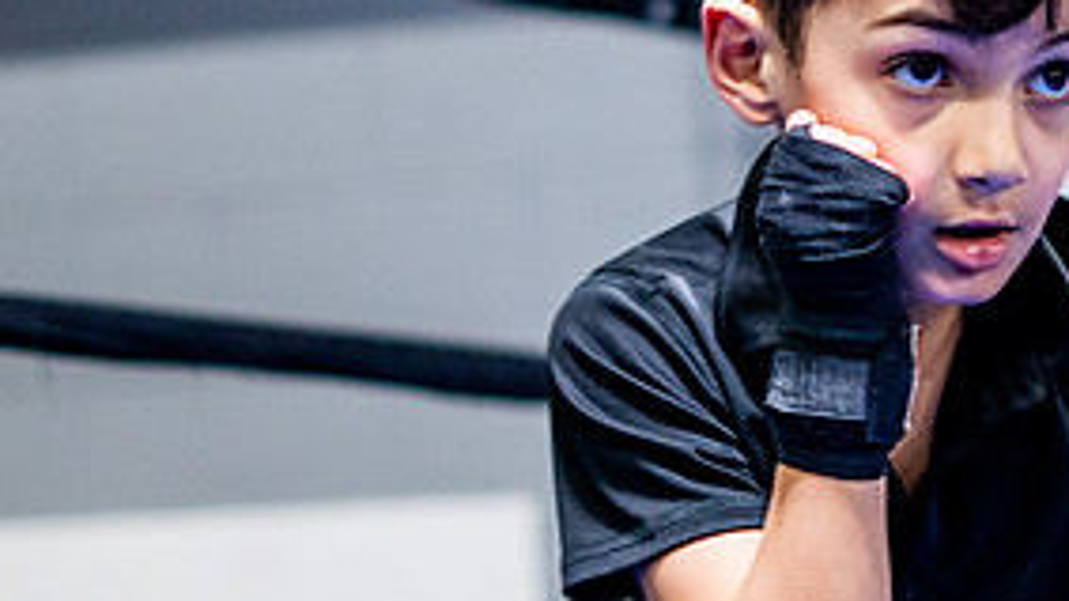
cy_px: 156
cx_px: 798
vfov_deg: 6.4
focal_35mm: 189
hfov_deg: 11.4
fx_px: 5356
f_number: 1.8
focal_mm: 50
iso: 2500
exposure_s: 1/500
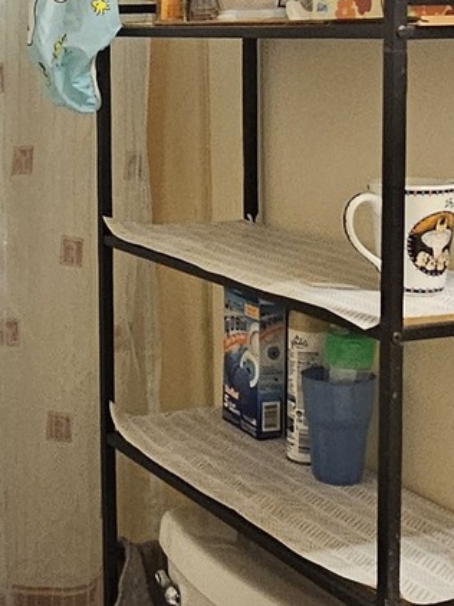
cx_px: -42
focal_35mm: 71
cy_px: 138
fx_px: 1243
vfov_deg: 27.0
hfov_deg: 19.8
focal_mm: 2.2
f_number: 2.2
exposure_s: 1/30
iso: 400
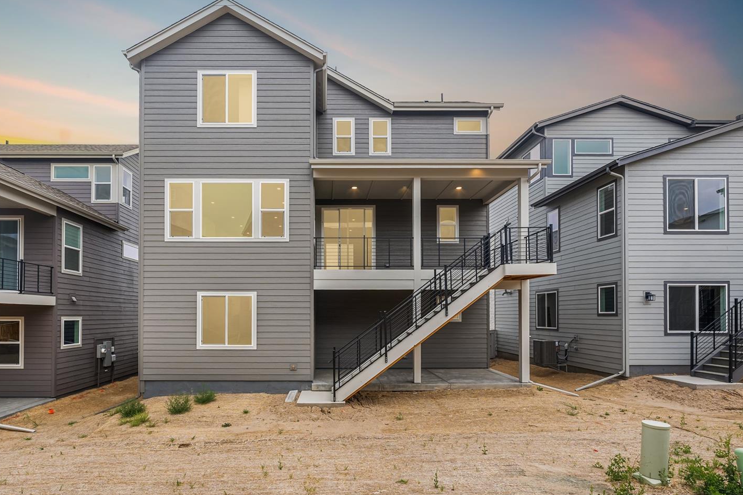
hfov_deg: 87.8
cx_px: 327
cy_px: 242
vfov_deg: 65.8
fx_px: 383
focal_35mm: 19
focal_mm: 16.5
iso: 160
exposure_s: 1/30
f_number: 8
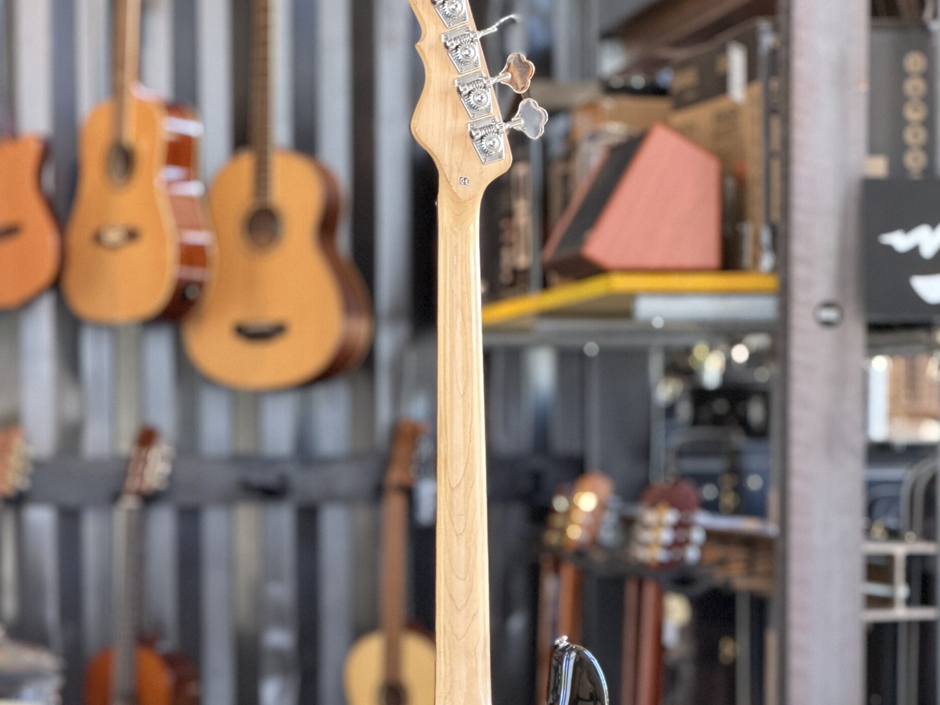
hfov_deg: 14.3
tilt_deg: -2.5
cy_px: 562
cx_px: 484
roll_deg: +0.2
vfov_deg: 10.7
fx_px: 3747
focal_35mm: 138
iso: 640
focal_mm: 16.89
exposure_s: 1/62
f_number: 2.8
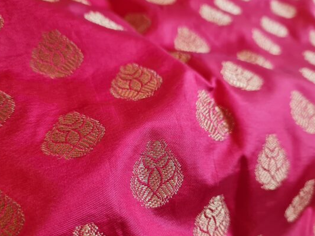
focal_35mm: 34
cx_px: 141
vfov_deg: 41.5
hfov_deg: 53.9
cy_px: 144
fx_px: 309
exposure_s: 1/120
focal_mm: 5.4
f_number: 1.8
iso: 320
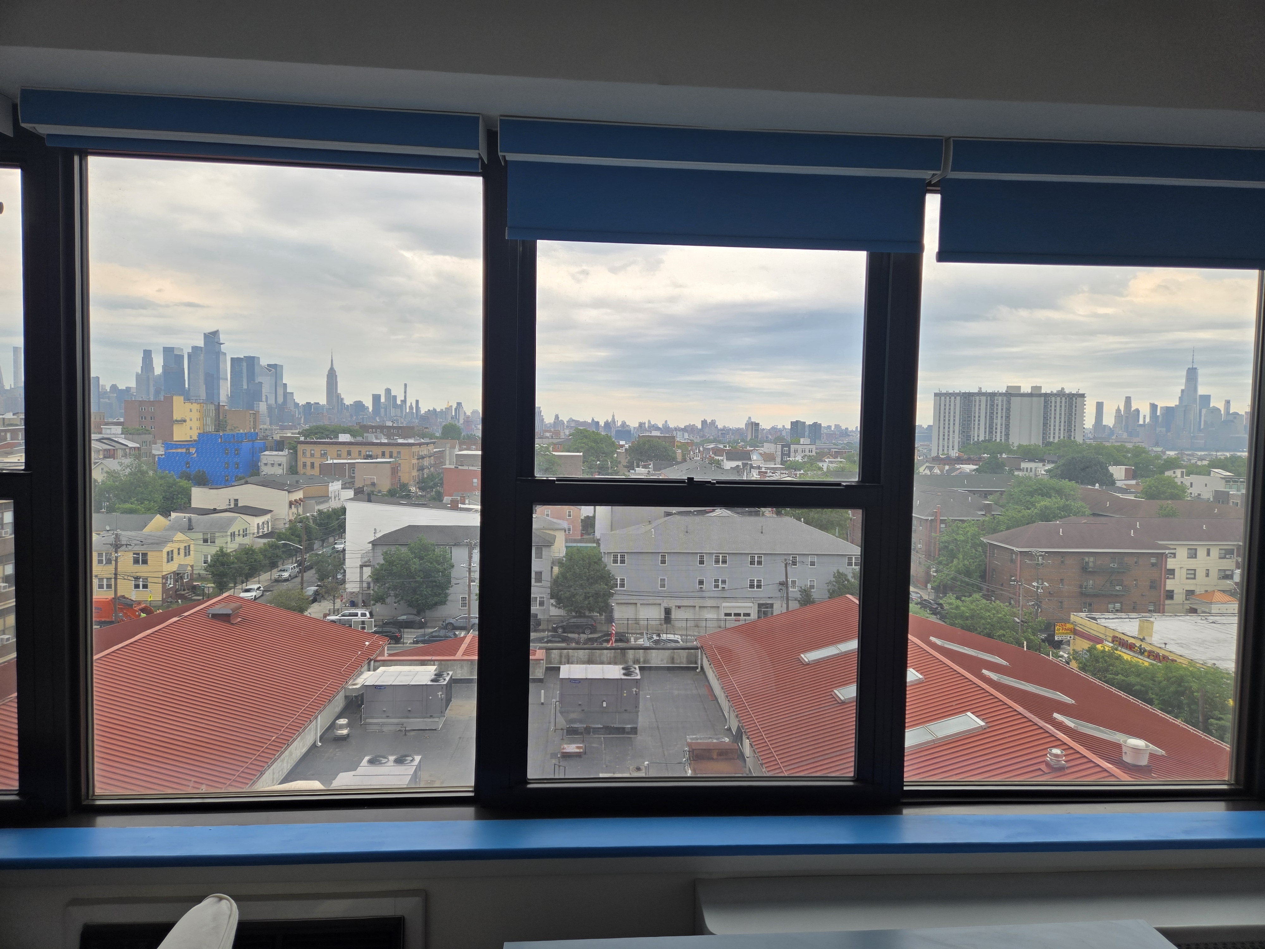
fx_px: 841
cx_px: 632
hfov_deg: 73.9
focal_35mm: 23
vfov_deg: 58.9
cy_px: 474
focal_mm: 5.4
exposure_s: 1/586
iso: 25
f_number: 1.8
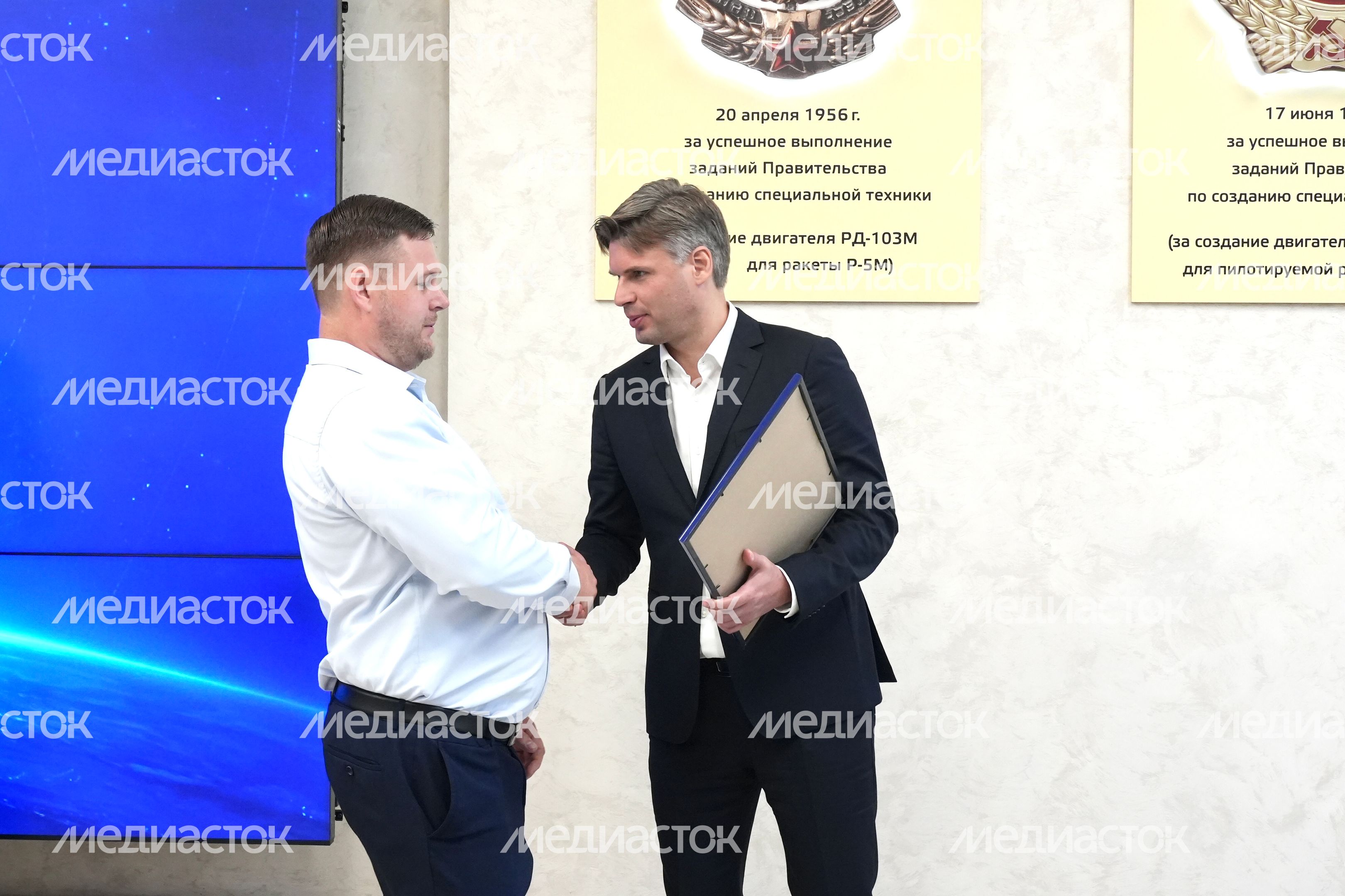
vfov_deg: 25.1
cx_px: 672
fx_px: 2017
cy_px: 448
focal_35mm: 54
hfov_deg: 36.9
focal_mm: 36
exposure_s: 1/160
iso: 3200
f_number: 5.6
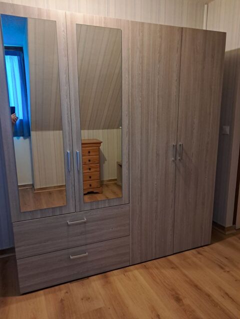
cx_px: 120
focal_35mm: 27
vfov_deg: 65.3
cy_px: 160
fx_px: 250
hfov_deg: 51.4
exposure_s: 1/33
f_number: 1.8
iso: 640
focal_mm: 4
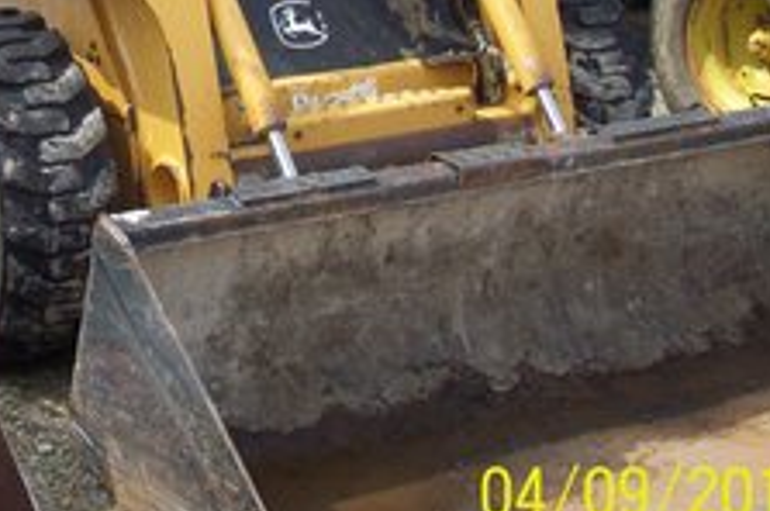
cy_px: -76
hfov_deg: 21.0
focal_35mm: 94
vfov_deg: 14.1
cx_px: 17
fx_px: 2008
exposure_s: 1/217
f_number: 5.6
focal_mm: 6.2
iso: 80
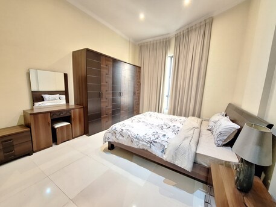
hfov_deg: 106.2
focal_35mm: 13
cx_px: 138
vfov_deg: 89.9
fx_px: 104
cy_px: 104
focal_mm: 1.74
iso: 500
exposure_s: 1/20
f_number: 2.2
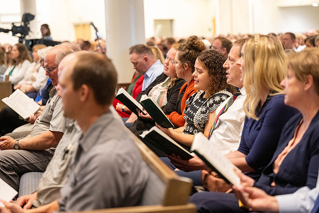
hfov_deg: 24.5
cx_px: 160
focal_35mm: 83
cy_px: 106
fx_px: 736
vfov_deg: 16.5
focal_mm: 83
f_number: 2.8
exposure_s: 1/200
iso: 5000
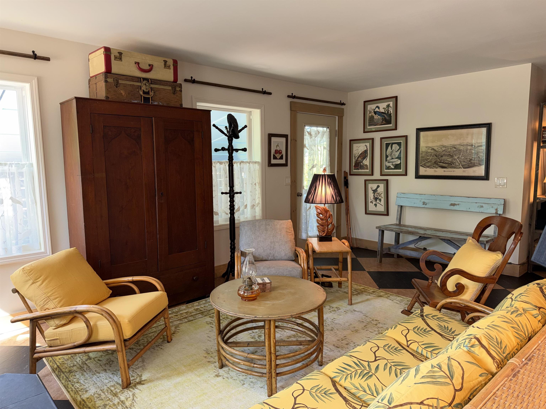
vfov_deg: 56.8
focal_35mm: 24
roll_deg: +0.8
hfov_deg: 71.6
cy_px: 204
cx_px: 273
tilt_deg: -7.6
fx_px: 379
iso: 50
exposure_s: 1/30
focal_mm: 6.76
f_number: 1.78
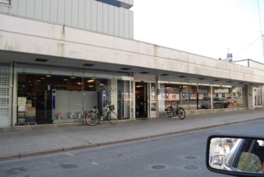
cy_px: 88
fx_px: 198
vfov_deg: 48.1
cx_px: 132
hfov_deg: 67.3
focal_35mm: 27
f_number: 5.6
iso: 110
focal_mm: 18
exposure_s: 1/125
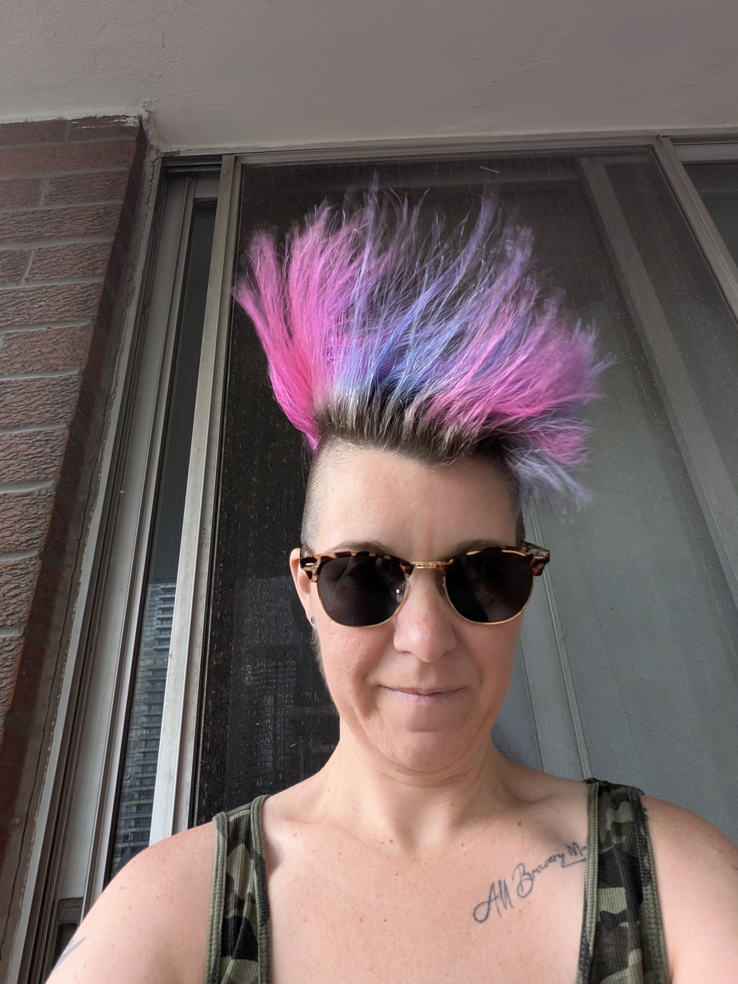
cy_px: 492
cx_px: 369
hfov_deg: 63.4
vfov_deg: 79.0
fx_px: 597
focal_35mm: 21
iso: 96
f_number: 2.2
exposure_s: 1/120
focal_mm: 2.74
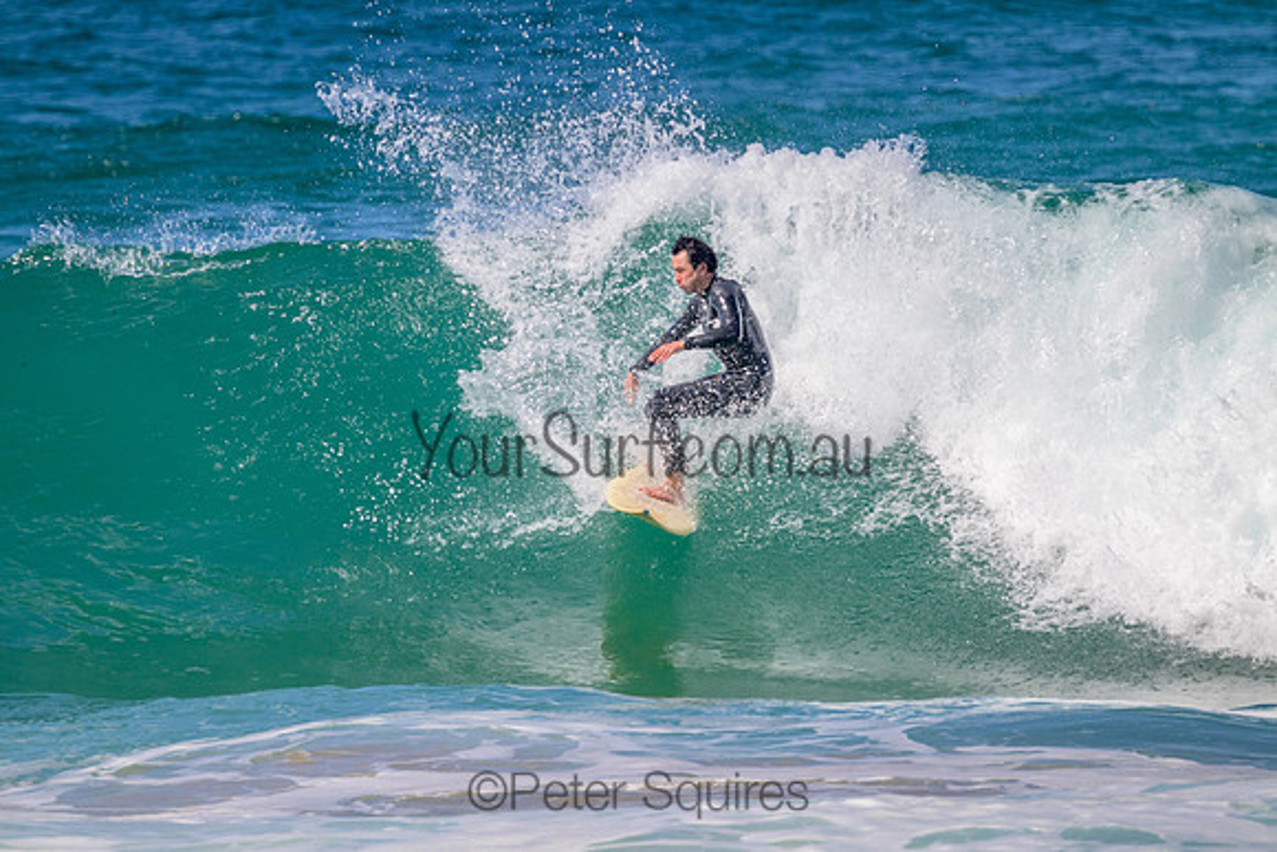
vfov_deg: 1.7
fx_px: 28383
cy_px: 426
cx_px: 638
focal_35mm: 800
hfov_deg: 2.6
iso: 720
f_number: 11
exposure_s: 1/1600
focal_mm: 800
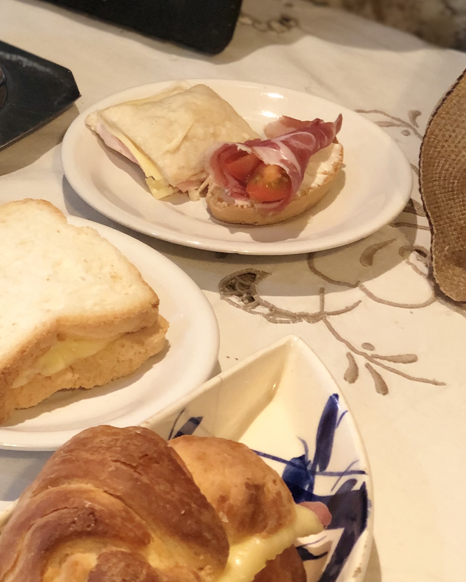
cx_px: 52
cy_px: 156
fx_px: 1948
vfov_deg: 16.9
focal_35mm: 113
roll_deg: -5.9
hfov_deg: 13.5
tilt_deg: -29.2
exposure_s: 1/25
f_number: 2.4
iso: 125
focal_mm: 6
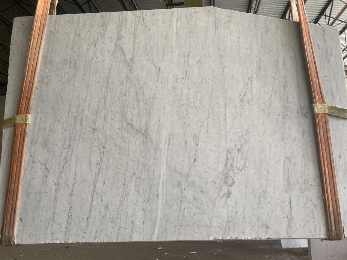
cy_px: 134
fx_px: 271
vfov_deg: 51.3
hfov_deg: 65.3
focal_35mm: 27
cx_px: 170
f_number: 1.8
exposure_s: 1/122
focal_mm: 4.25
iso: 100
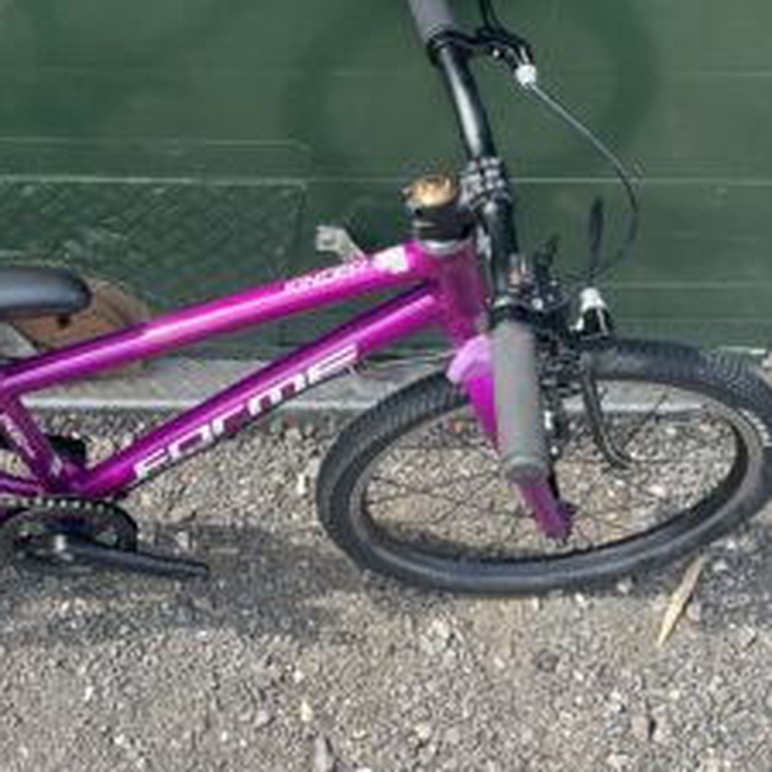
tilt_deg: -54.0
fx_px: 1236
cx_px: 151
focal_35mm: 49
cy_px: 281
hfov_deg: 33.6
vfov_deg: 34.5
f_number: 1.6
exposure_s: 1/583
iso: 50
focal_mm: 5.1
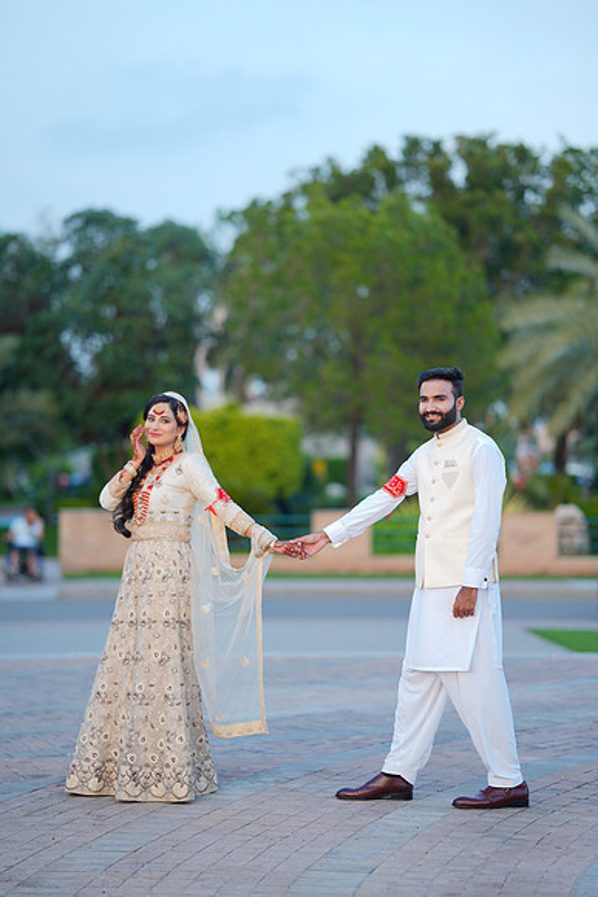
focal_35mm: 85
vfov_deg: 23.9
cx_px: 299
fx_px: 2116
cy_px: 448
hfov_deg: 16.1
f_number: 1.4
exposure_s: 1/400
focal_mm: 85
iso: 80
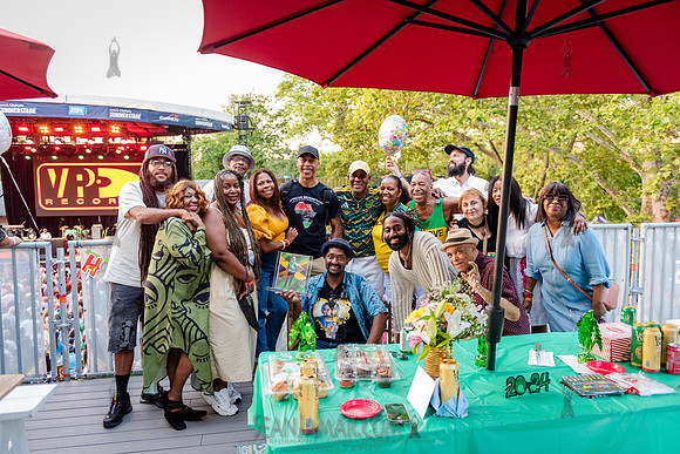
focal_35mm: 27
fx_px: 510
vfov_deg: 48.0
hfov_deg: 67.4
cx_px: 340
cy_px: 227
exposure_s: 1/125
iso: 2000
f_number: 2.8
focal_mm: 27
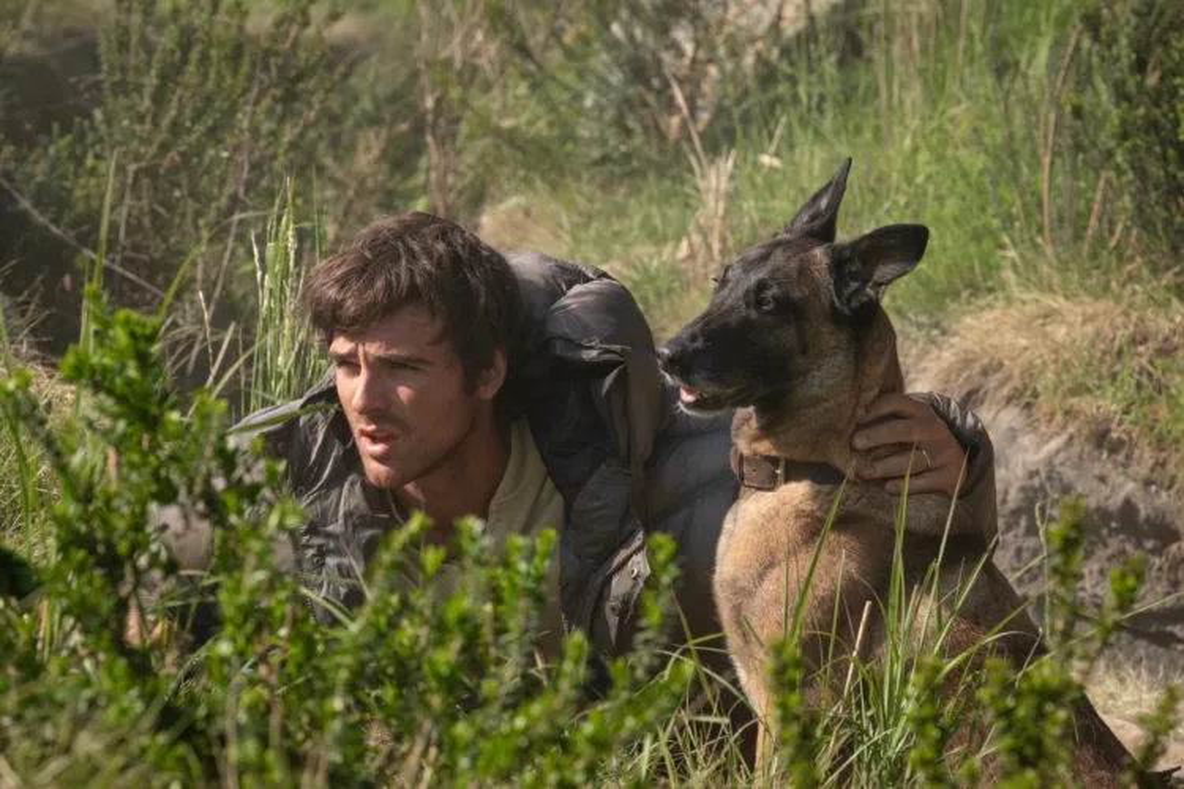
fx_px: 6906
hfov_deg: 9.8
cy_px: 394
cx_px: 592
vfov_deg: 6.5
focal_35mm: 210
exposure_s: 1/500
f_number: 9
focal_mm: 140
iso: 400
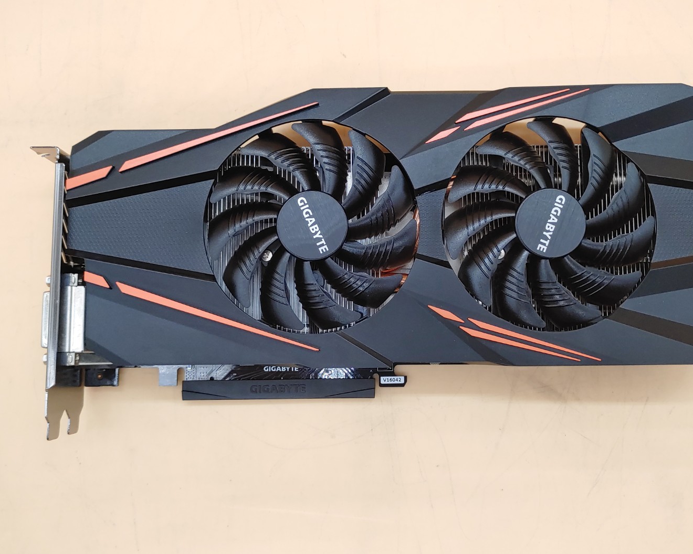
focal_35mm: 33
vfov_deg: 44.5
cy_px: 278
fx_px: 677
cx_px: 377
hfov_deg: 54.1
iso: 50
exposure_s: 1/120
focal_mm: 4.36
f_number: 1.8
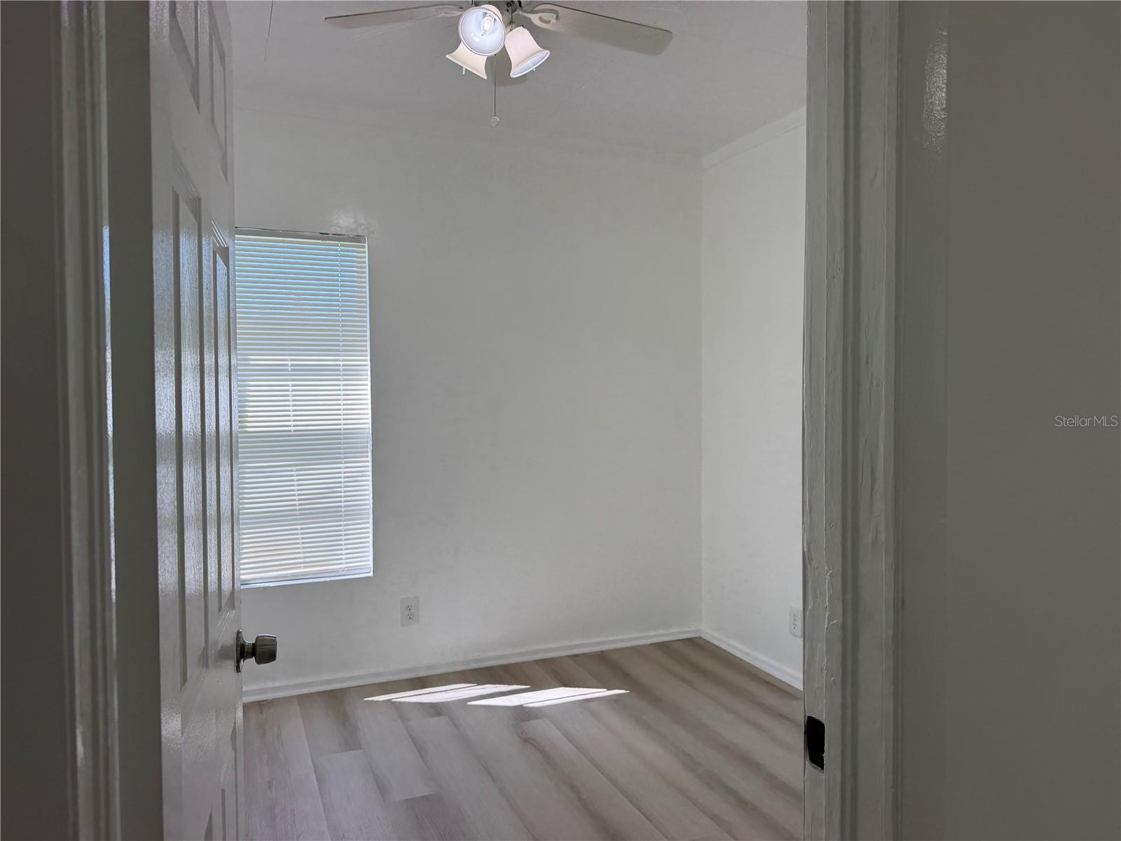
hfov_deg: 71.6
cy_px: 420
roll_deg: +0.9
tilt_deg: -2.1
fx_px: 777
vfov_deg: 56.8
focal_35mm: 24
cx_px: 560
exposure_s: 1/567
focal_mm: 6.76
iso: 100
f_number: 1.78
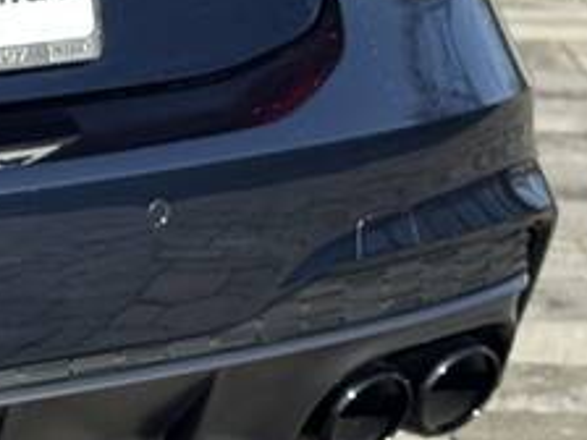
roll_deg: +0.4
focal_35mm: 257
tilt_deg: -12.9
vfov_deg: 5.8
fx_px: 4358
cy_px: -76
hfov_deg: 7.2
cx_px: -818
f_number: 1.78
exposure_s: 1/2045
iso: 64
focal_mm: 6.76
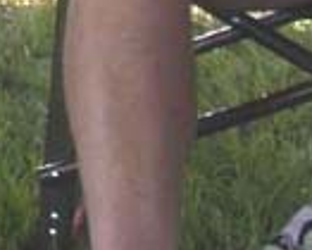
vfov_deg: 6.5
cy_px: -326
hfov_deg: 7.6
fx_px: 2088
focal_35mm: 226
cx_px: -603
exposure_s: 1/170
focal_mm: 7.85
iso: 100
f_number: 6
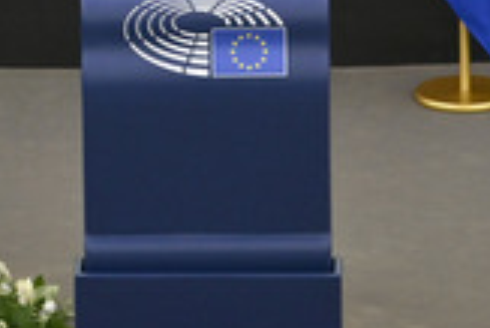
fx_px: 7520
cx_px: 42
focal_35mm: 552
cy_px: 27
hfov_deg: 3.7
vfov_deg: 2.5
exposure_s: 1/400
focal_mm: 200
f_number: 2.8
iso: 800
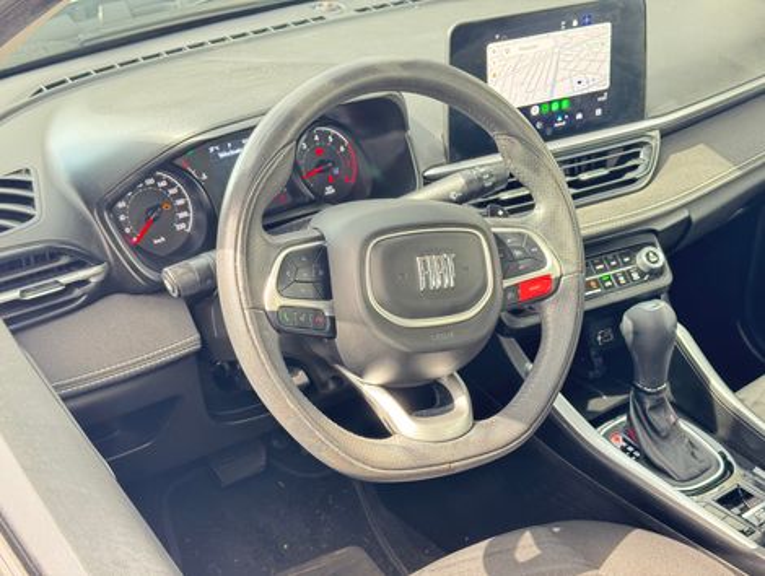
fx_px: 1062
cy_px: 288
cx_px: 382
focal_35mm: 48
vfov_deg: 30.3
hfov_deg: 39.6
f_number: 1.78
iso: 200
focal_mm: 6.76
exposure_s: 1/60
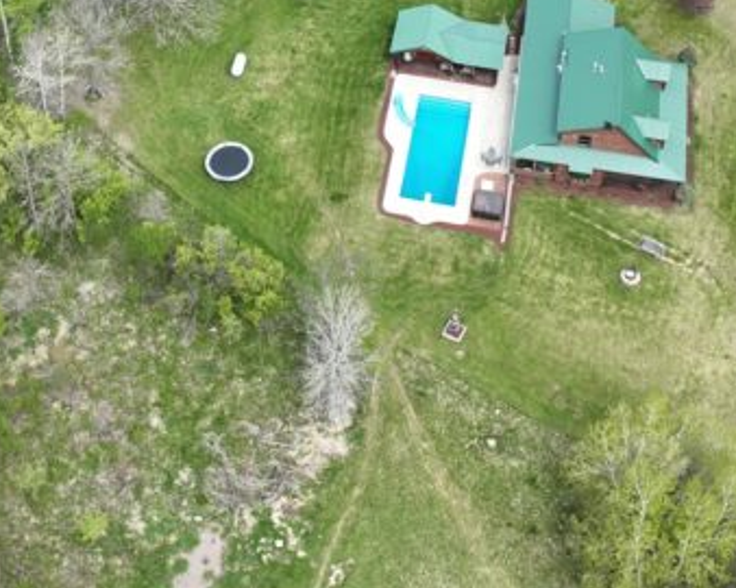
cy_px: -72
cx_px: 237
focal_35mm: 74
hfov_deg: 25.6
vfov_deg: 19.7
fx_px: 1611
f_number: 2.8
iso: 100
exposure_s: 1/500
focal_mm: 12.29
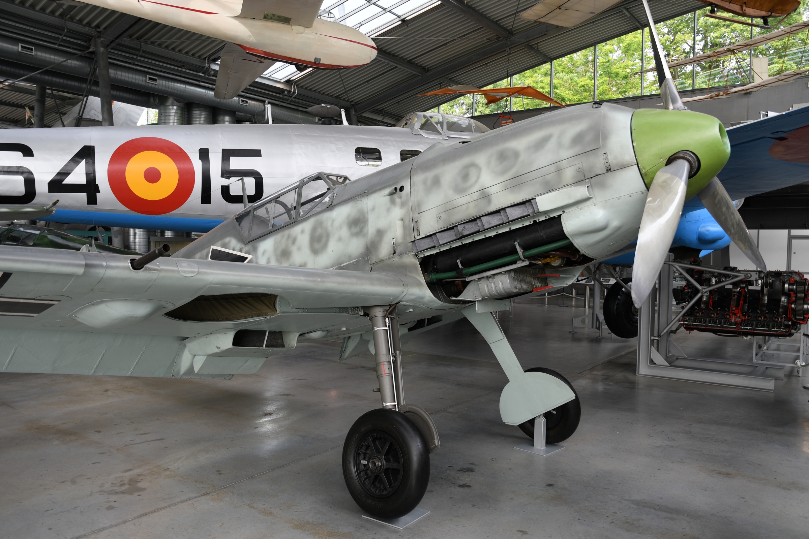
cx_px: 404
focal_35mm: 28
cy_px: 270
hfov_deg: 65.5
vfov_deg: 46.4
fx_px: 629
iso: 125
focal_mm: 19
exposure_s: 1/60
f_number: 4
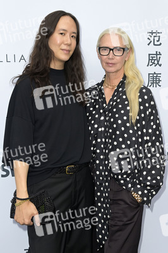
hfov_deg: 28.0
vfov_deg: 41.1
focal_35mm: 48
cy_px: 126
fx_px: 337
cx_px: 84
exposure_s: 1/250
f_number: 5.6
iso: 640
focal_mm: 48
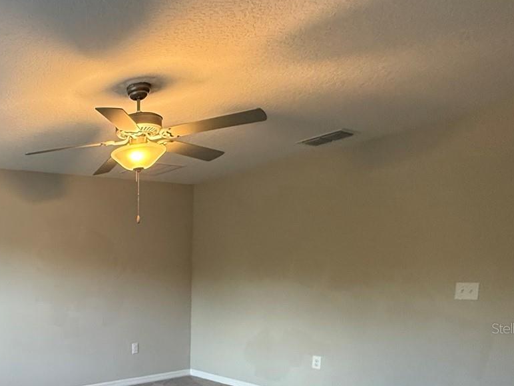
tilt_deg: -6.3
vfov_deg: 44.9
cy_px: 328
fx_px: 431
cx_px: 22
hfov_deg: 51.7
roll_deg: +1.7
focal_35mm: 29
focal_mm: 2.22
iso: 500
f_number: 2.2
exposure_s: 1/120
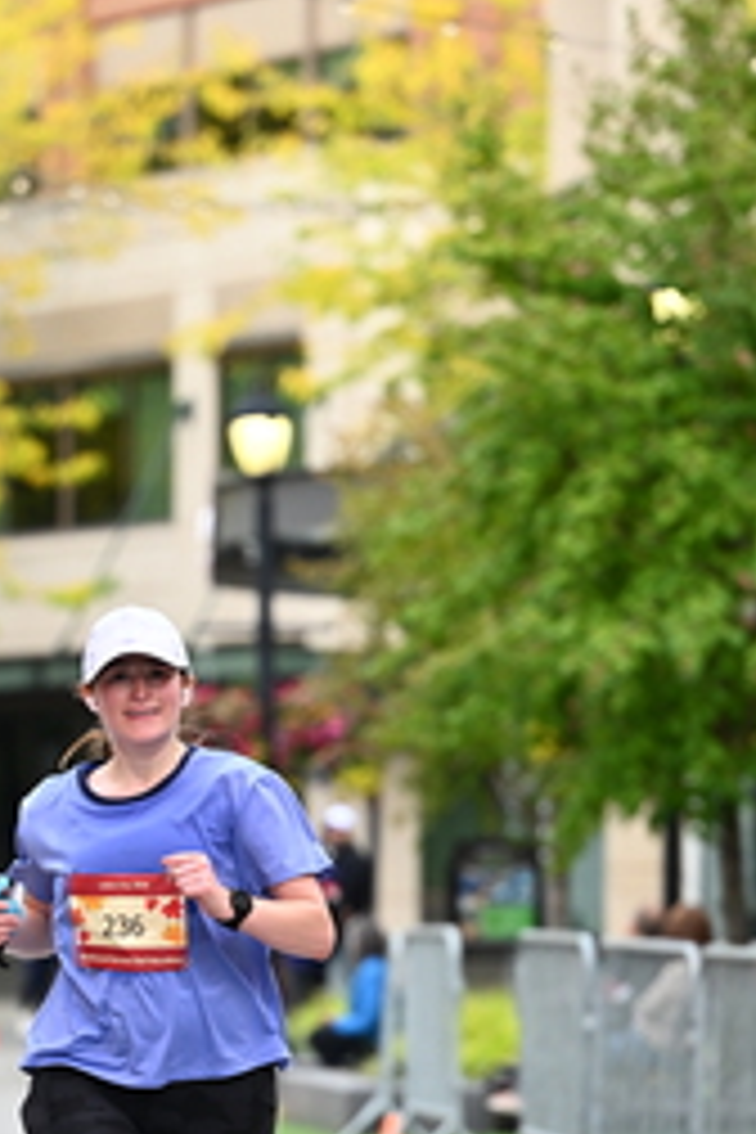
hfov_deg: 5.7
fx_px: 7559
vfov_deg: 8.6
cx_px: 259
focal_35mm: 240
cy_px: 801
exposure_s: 1/1600
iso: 640
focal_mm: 110
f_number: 2.8
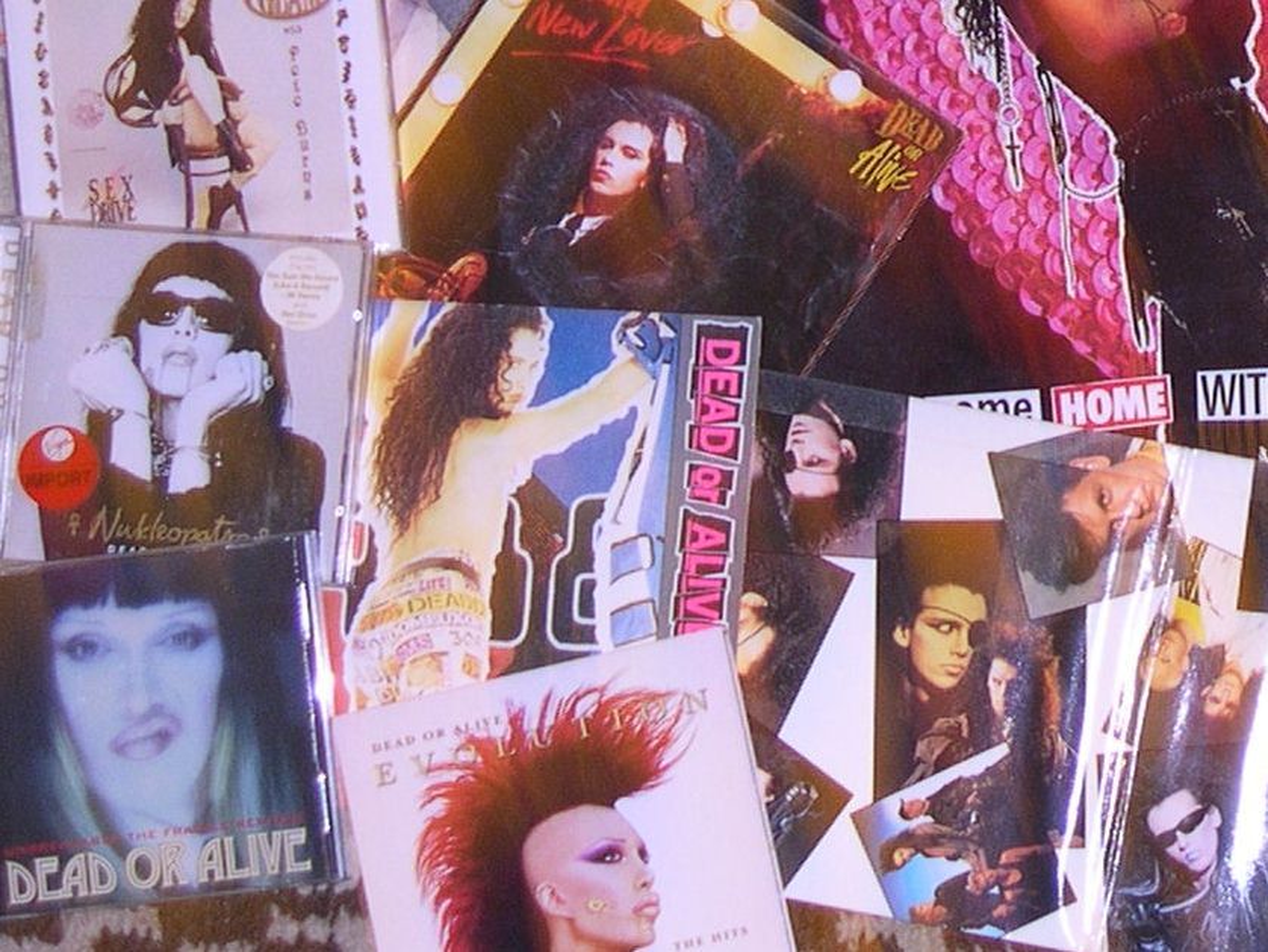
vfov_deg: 25.7
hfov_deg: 33.8
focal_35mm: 57
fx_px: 2089
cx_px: 634
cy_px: 476
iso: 100
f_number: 3.4
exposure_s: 1/60
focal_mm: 12.2
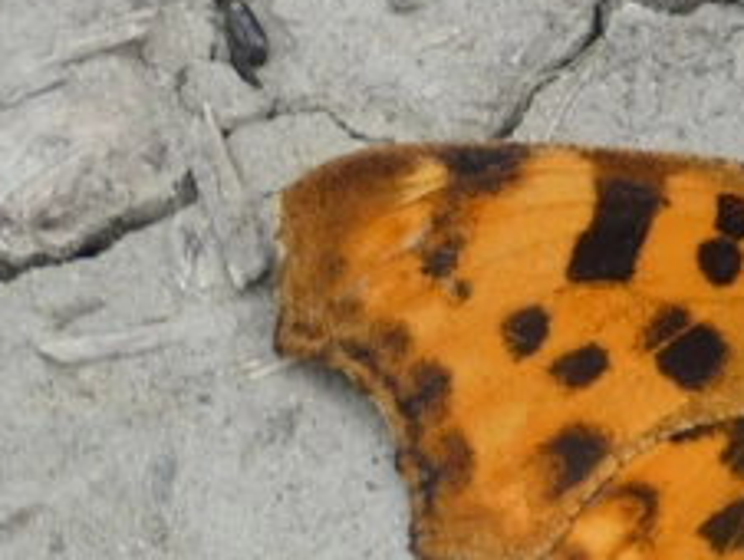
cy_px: 349
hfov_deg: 1.0
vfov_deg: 0.7
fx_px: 44839
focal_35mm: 2084
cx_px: 1001
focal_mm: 132.1
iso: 160
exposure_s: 1/100
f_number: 5.6
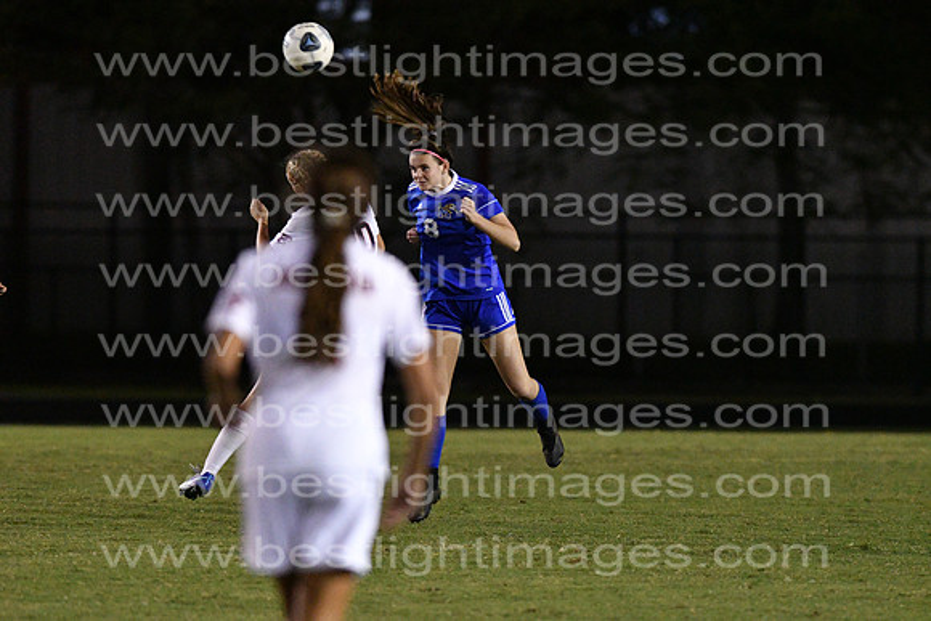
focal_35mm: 450
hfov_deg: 4.6
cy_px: 310
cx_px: 466
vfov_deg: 3.1
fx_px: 11640
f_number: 3.5
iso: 10000
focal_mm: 300
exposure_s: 1/640
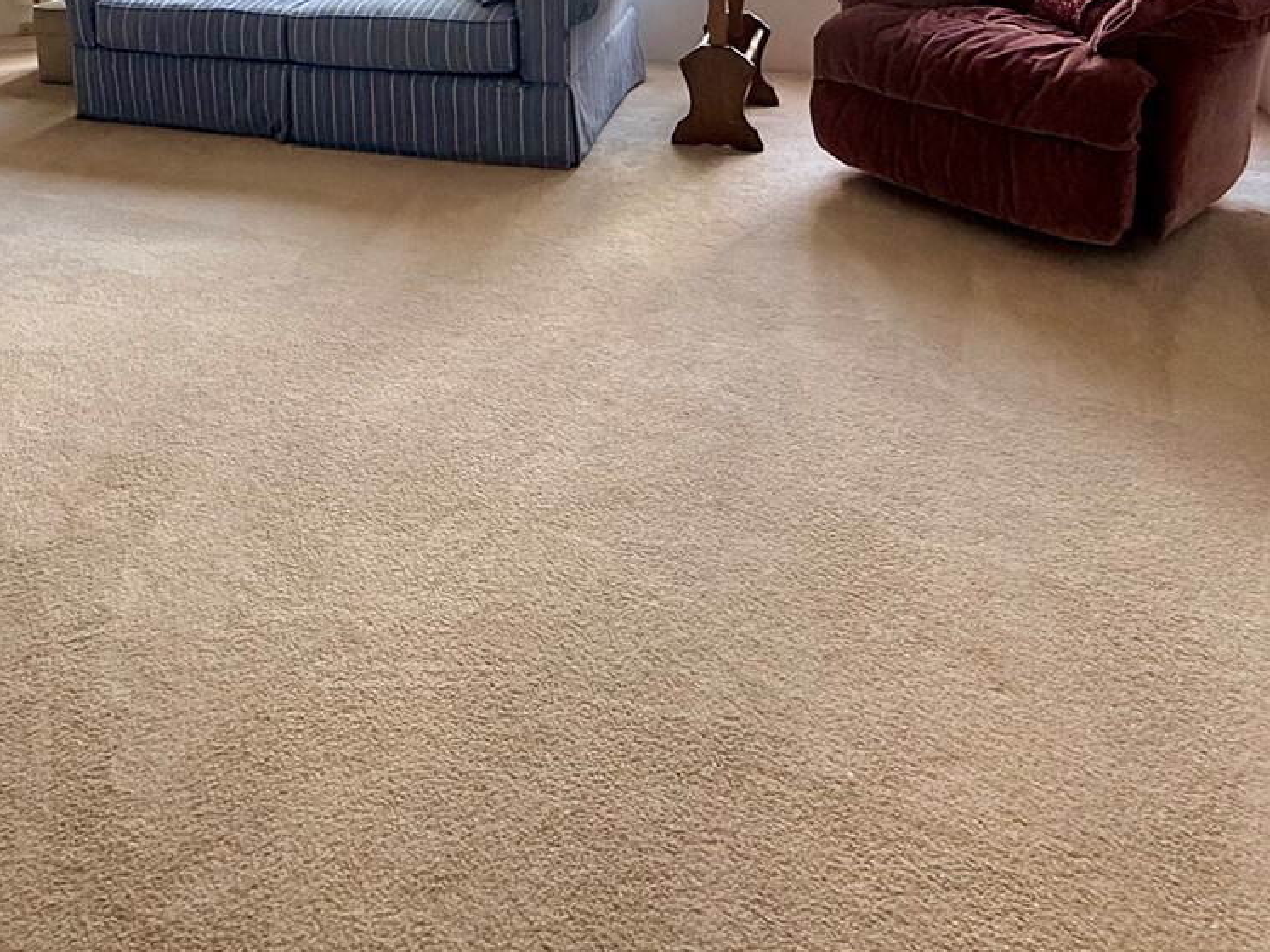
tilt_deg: -10.8
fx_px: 1100
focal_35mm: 30
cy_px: -49
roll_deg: +2.9
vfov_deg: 39.7
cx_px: 430
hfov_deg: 58.7
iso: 64
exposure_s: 1/112
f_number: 2.2
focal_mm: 2.22
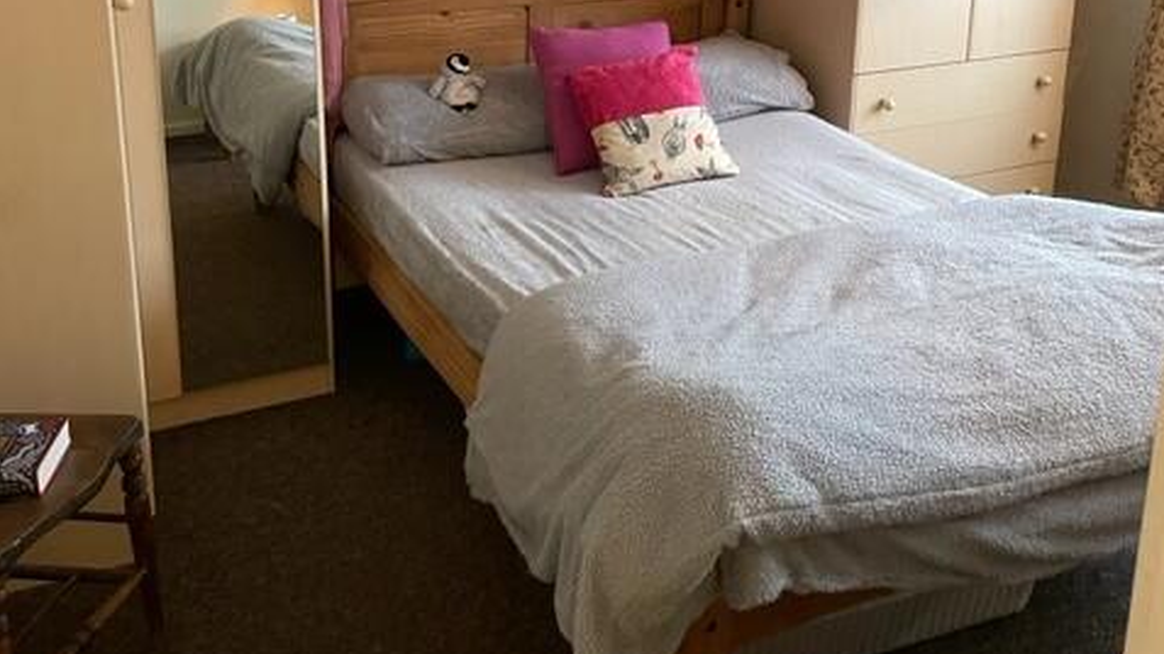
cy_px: 66
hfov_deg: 52.8
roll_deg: +0.4
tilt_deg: -12.5
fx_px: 1173
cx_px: 583
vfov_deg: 29.9
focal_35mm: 38
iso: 500
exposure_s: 1/33
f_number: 1.6
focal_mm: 4.2
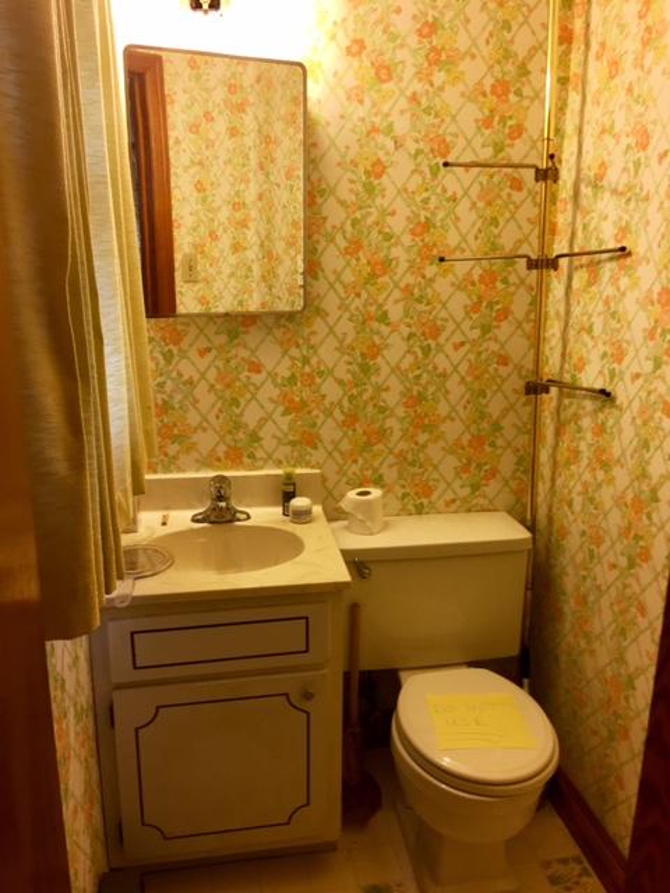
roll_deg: -0.2
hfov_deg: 48.2
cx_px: 335
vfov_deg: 61.7
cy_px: 446
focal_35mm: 29
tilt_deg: -16.8
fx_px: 748
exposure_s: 1/30
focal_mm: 4.15
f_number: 2.2
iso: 40
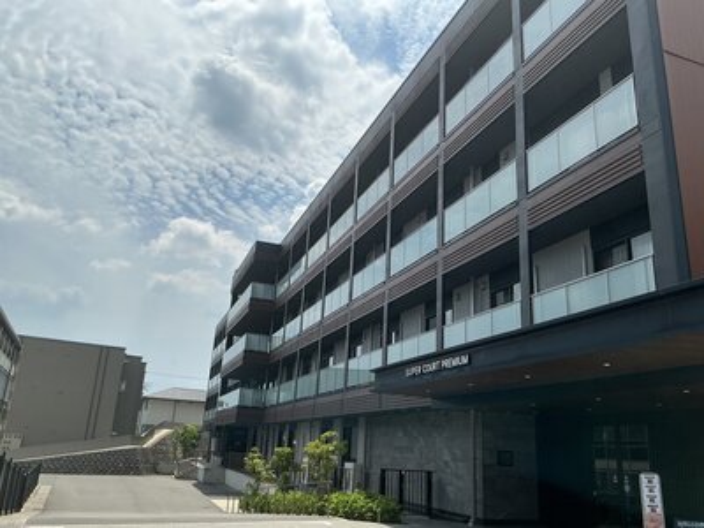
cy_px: 264
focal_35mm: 29
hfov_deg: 61.7
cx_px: 352
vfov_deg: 48.2
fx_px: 590
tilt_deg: +18.6
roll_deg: -2.7
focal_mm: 3
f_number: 1.8
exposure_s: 1/4405
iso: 25
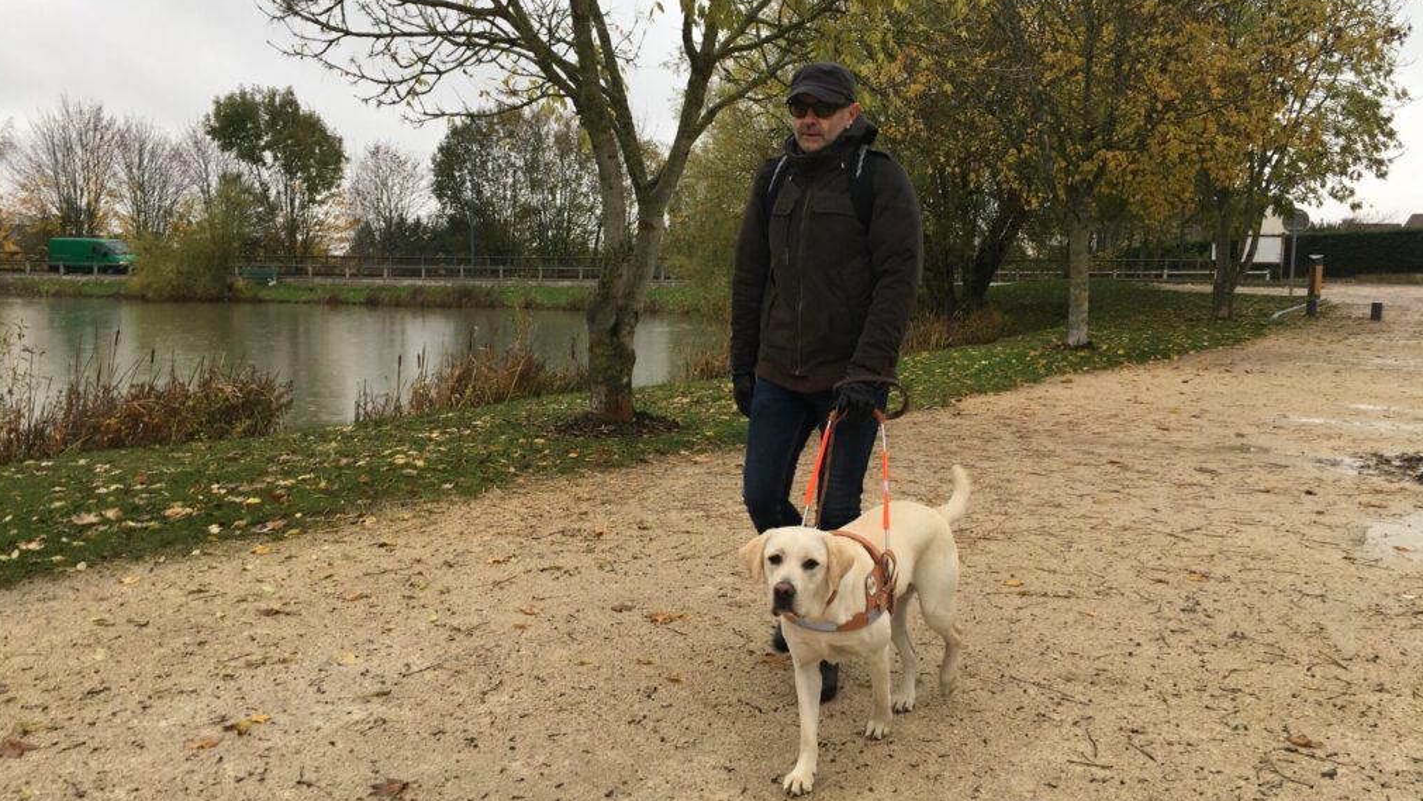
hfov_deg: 61.0
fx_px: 1208
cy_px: 377
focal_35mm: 32
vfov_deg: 36.7
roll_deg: +1.1
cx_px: 714
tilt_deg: -5.6
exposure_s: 1/100
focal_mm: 4.15
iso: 25
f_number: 2.2
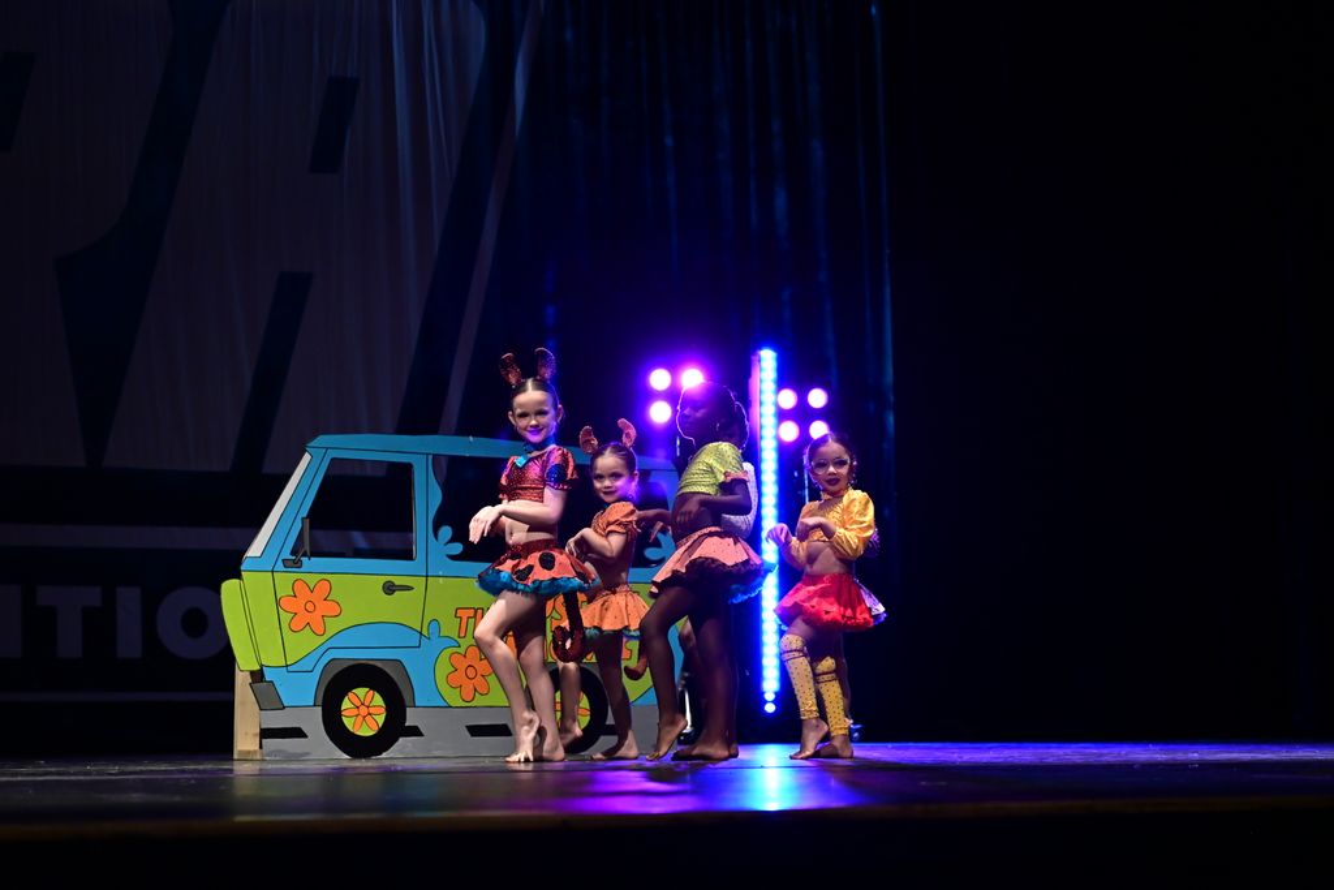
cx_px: 667
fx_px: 2594
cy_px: 445
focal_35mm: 70
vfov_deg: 19.5
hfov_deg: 28.8
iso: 5000
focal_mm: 70
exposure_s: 1/800
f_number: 4
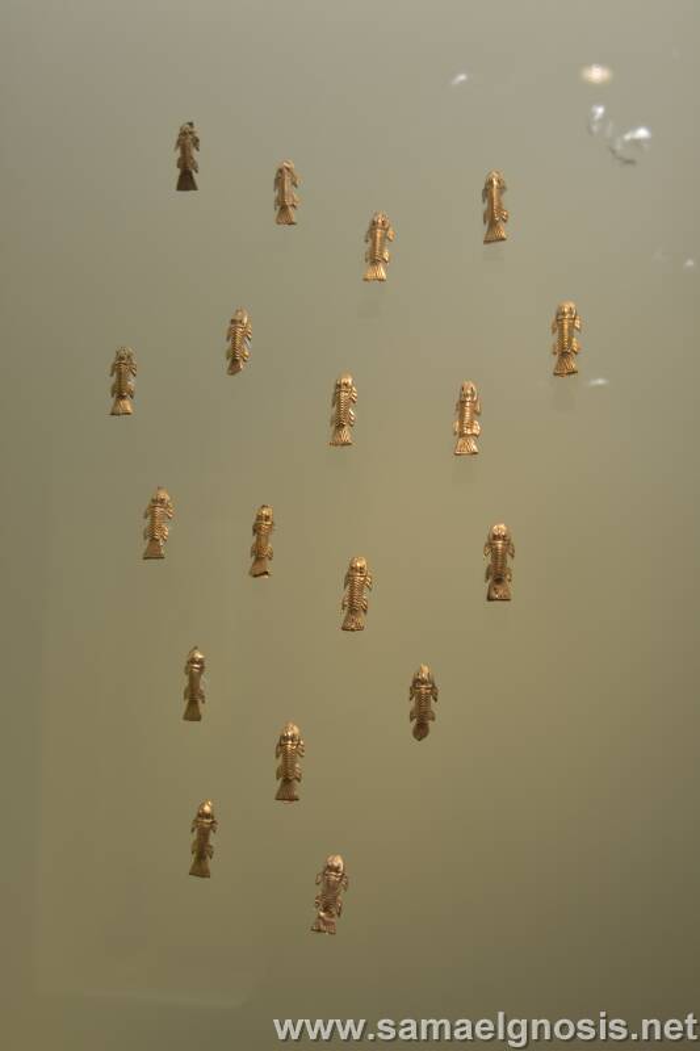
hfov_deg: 29.9
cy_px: 526
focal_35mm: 45
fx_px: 1313
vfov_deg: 43.6
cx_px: 350
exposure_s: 1/15
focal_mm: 30
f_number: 4.5
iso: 100
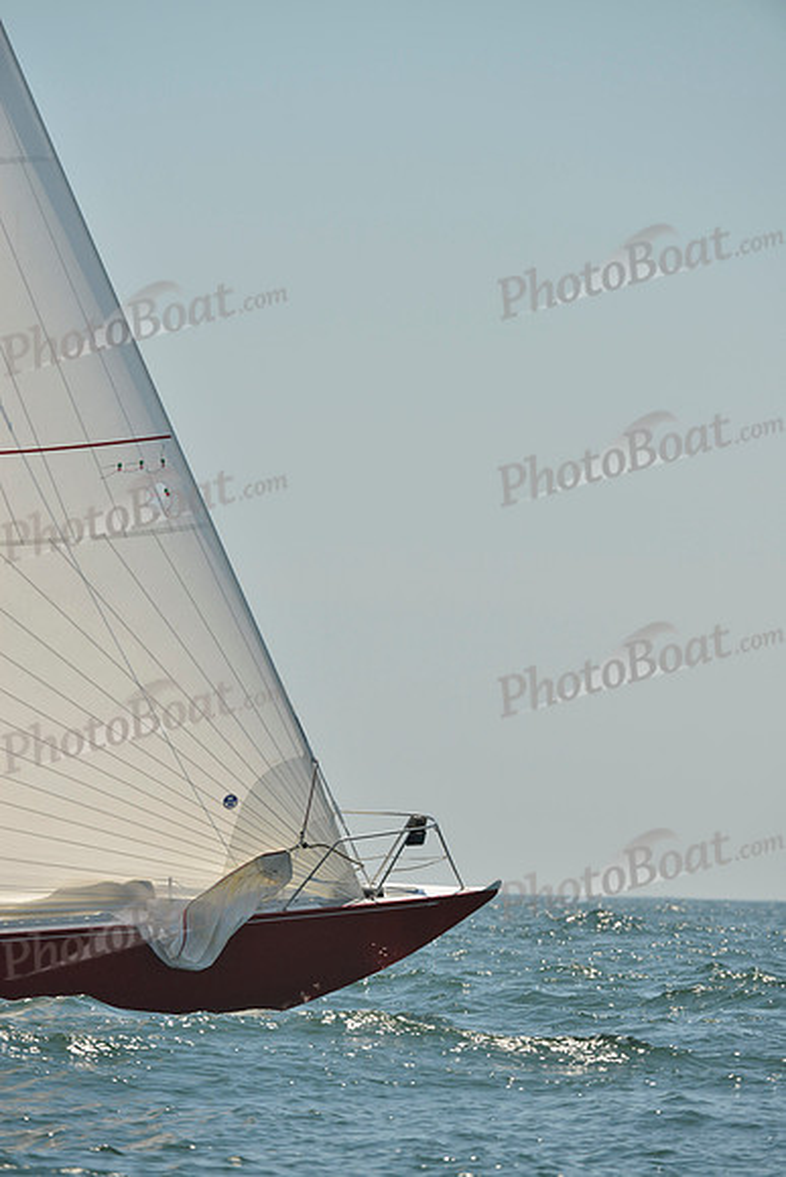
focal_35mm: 340
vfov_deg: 6.1
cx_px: 393
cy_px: 588
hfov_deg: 4.0
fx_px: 11127
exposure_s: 1/1250
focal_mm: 340
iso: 280
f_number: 8
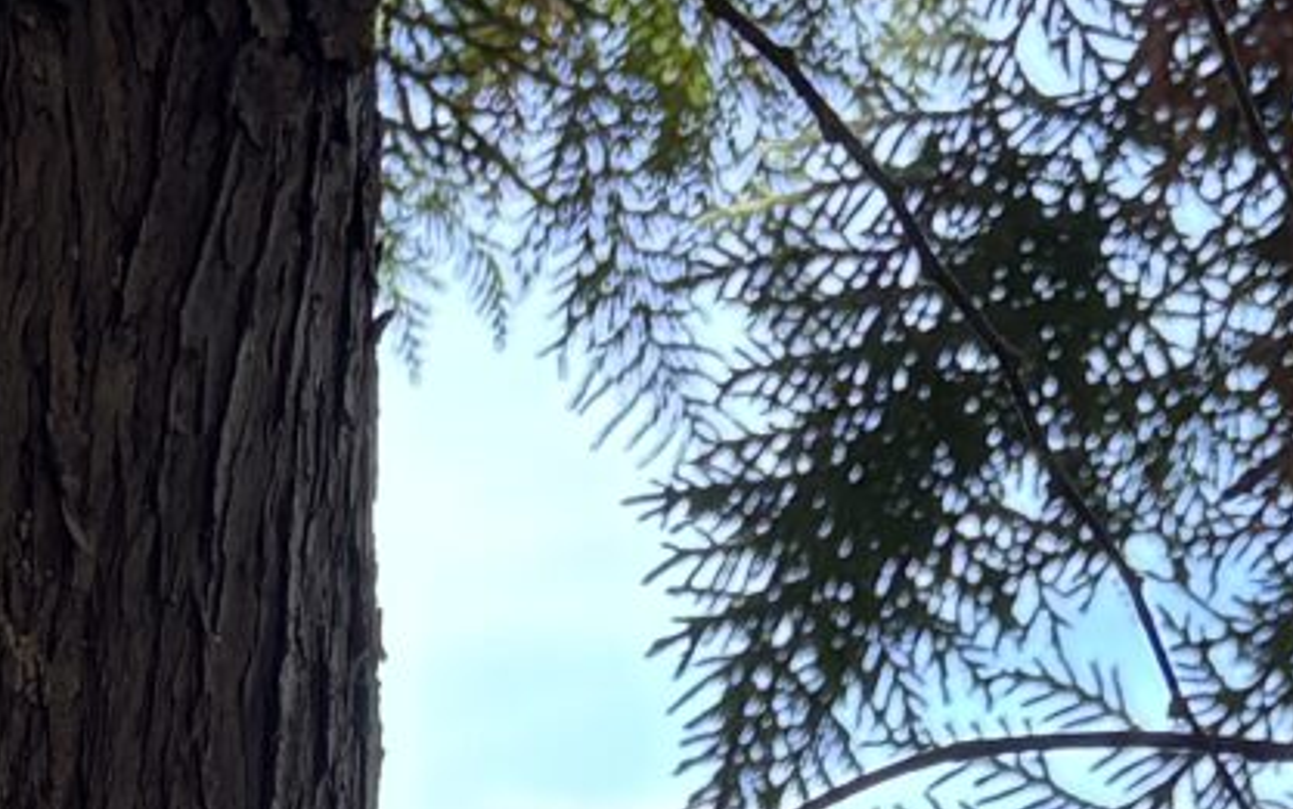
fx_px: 5958
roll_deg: -0.9
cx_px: -12
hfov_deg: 12.2
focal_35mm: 169
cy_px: 2814
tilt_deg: -7.8
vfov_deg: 6.7
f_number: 1.6
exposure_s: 1/188
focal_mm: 5.96
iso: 40
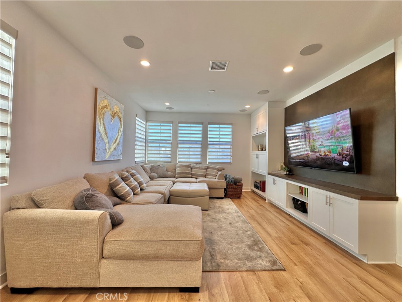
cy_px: 151
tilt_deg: +1.2
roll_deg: -1.0
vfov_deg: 85.7
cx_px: 201
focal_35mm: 14
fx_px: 163
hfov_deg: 102.1
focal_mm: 2.22
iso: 50
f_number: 2.2
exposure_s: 1/120
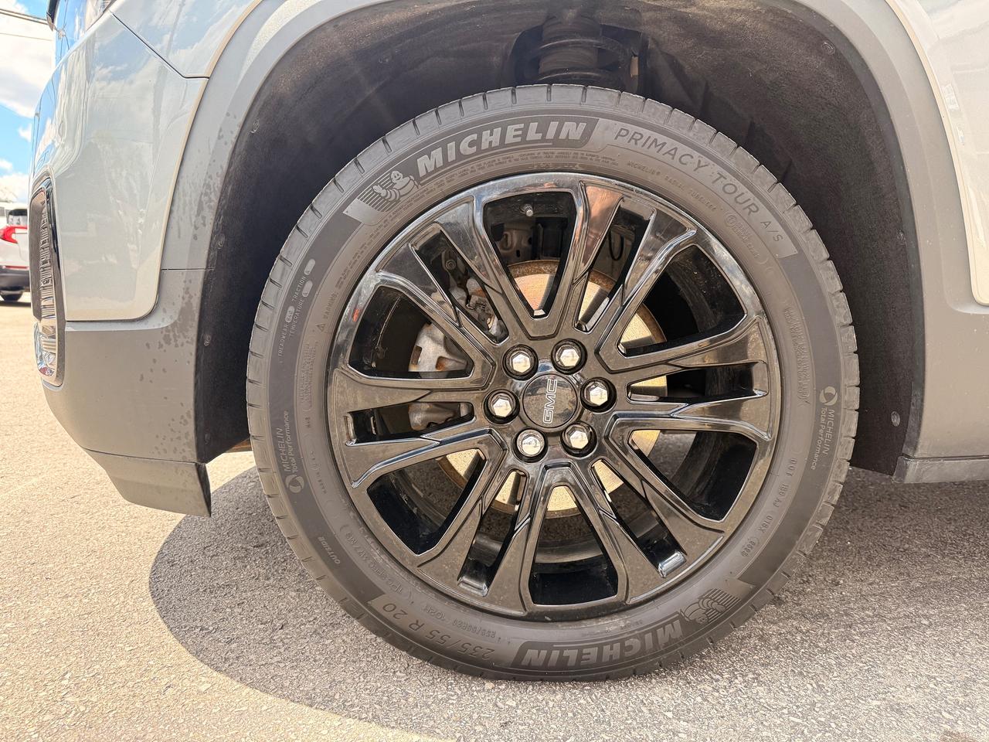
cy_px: 371
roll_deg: -2.3
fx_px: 686
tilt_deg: -6.2
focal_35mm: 24
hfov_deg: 71.6
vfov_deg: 56.8
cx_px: 494
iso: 100
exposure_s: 1/547
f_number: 1.78
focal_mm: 6.76
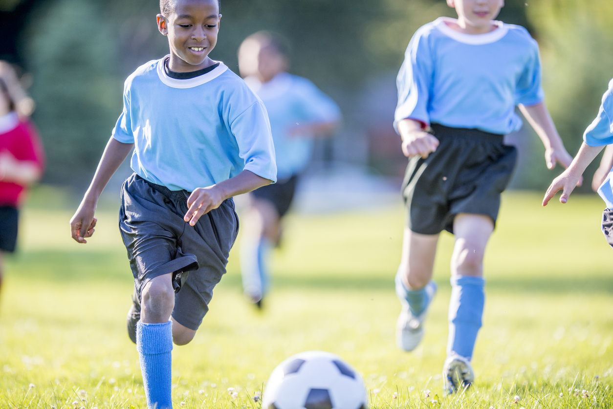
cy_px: 204
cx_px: 306
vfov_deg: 6.9
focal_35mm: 200
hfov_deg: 10.3
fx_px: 3407
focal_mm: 200
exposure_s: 1/3200
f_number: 2
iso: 400
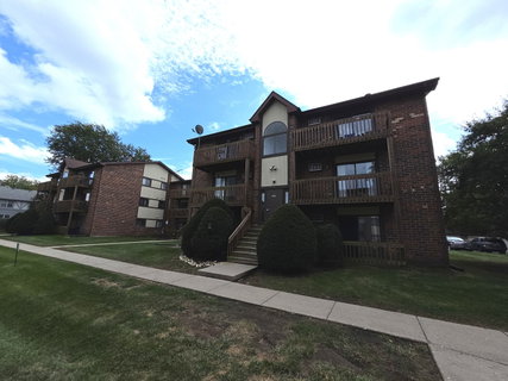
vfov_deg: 89.9
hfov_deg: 106.2
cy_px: 190
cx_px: 254
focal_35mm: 13
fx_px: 191
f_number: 2.2
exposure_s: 1/2443
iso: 50
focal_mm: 2.2
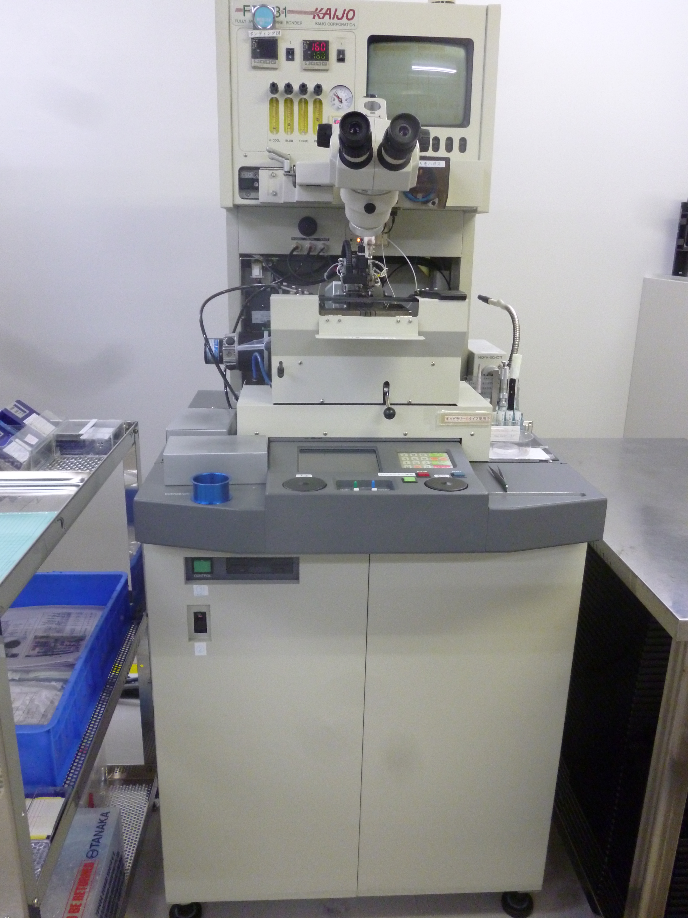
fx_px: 742
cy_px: 459
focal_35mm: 28
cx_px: 344
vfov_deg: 63.4
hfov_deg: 49.7
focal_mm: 5
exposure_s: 1/40
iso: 400
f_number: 3.1
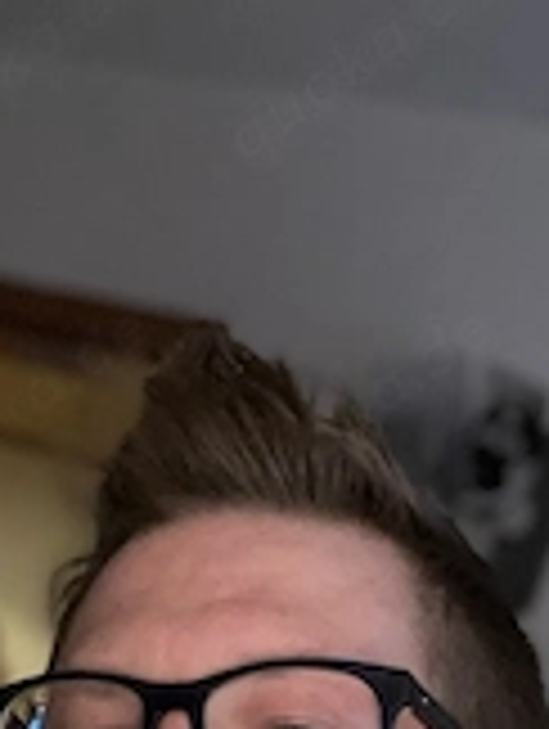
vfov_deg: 24.5
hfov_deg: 19.7
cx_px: 112
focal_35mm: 74
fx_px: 1561
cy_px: 810
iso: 400
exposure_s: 1/27
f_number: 2.2
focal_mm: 2.71
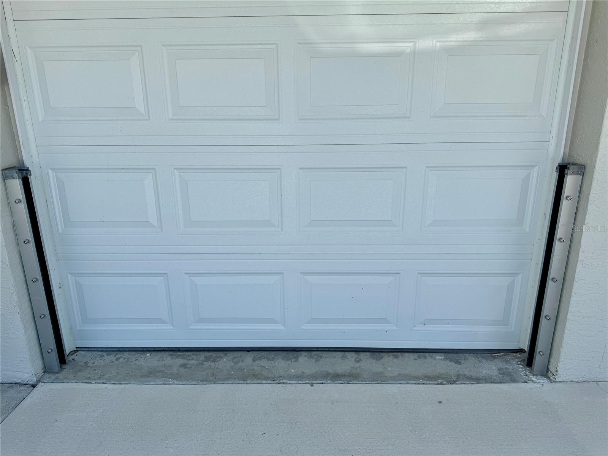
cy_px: 228
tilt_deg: -16.6
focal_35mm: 24
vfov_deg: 56.8
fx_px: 422
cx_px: 304
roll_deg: -0.2
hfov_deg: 71.6
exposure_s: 1/2604
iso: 80
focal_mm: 6.76
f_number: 1.78
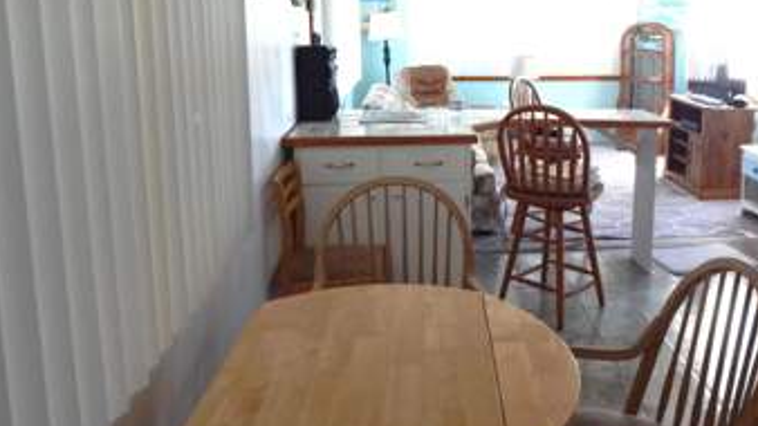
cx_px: 529
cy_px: 138
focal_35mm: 34
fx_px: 683
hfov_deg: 56.3
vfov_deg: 34.3
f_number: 3
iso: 125
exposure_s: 1/50
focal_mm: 4
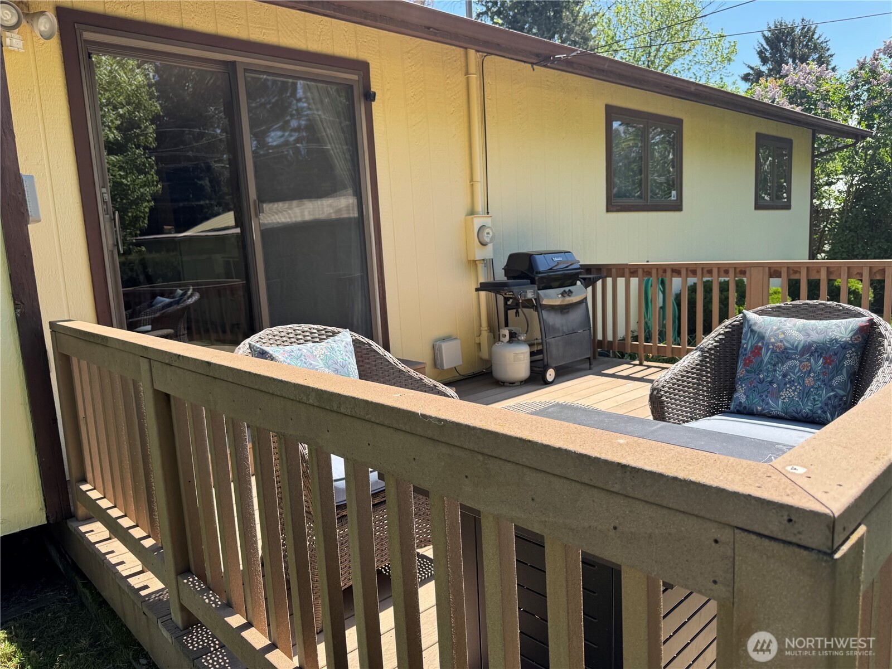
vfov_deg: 56.8
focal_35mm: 24
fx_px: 618
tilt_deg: -8.1
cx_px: 446
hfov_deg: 71.6
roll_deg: +3.0
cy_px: 334
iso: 80
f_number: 1.78
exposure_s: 1/1524
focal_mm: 6.76
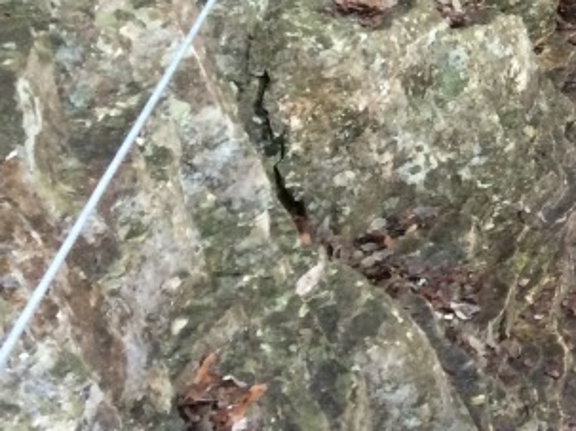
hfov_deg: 17.6
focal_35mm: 98
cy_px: -228
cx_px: 907
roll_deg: +1.4
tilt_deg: -15.9
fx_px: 1630
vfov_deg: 14.1
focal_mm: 4.15
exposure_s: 1/30
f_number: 2.2
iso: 50
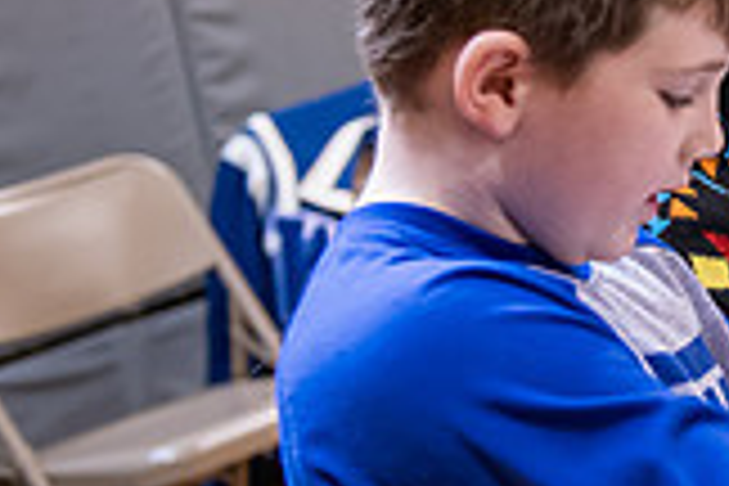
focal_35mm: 136
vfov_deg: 10.1
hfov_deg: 14.0
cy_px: 115
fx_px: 2754
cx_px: 1120
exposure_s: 1/160
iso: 1000
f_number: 3.2
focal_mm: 38
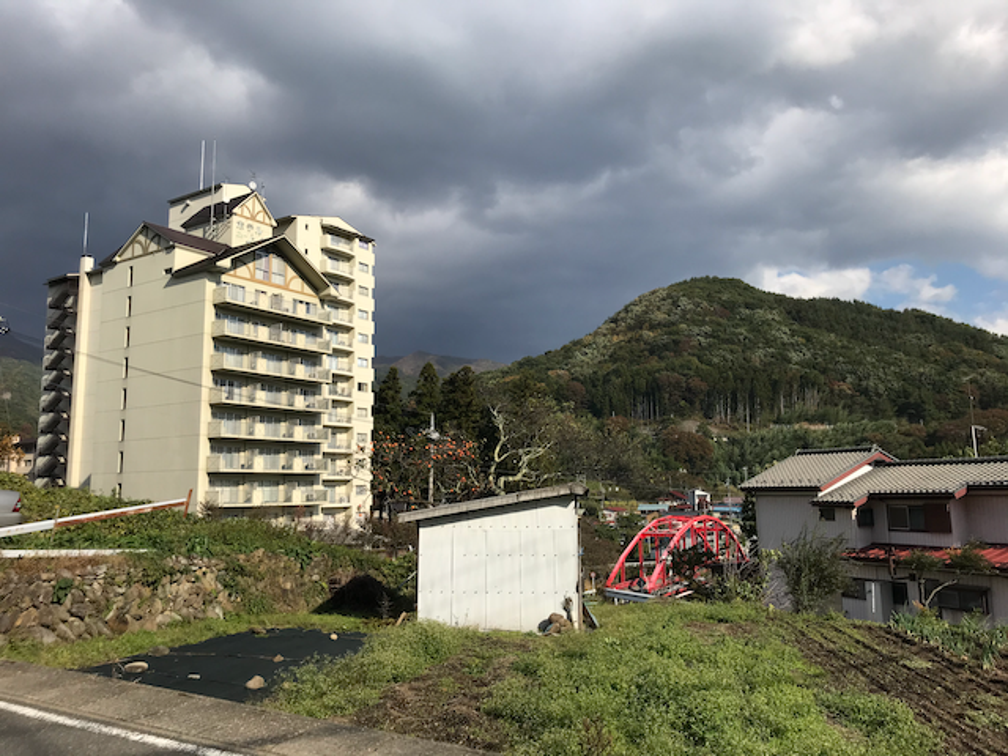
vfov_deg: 49.7
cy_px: 378
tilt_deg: +8.0
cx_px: 504
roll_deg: +1.0
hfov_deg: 63.4
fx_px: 815
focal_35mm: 28
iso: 20
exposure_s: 1/3096
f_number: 1.8
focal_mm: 3.99
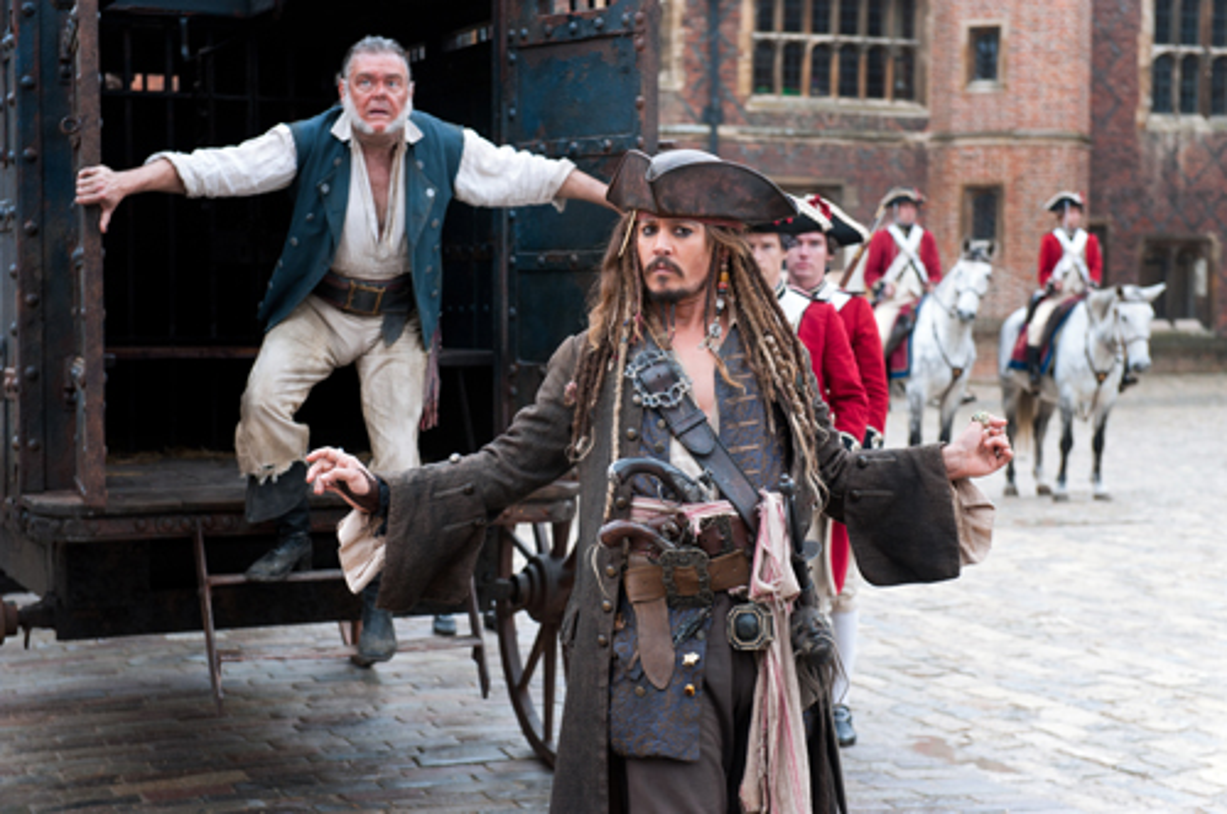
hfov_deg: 28.9
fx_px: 2383
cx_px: 614
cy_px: 407
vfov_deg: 19.4
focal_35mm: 70
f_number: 5
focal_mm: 70
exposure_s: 1/160
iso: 400
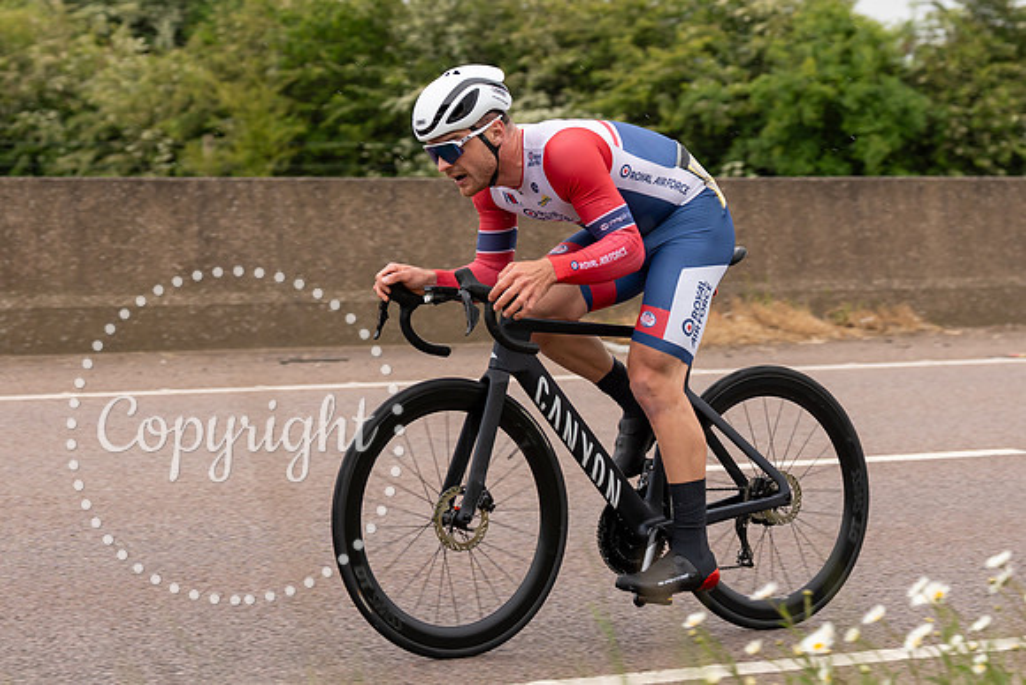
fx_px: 3457
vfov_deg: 11.3
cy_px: 249
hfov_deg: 16.9
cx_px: 452
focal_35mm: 121
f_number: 3.5
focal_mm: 70
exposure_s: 1/1000
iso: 320
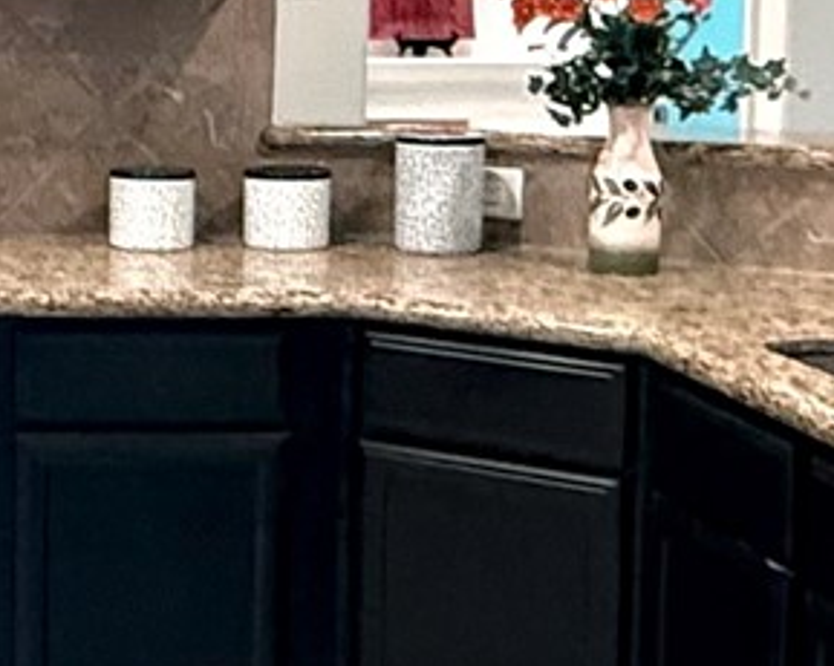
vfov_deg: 15.8
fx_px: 2393
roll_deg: +0.0
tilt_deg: -4.8
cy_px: 196
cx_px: -237
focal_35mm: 97
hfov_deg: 18.5
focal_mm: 2.22
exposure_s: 1/60
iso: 500
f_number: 2.2
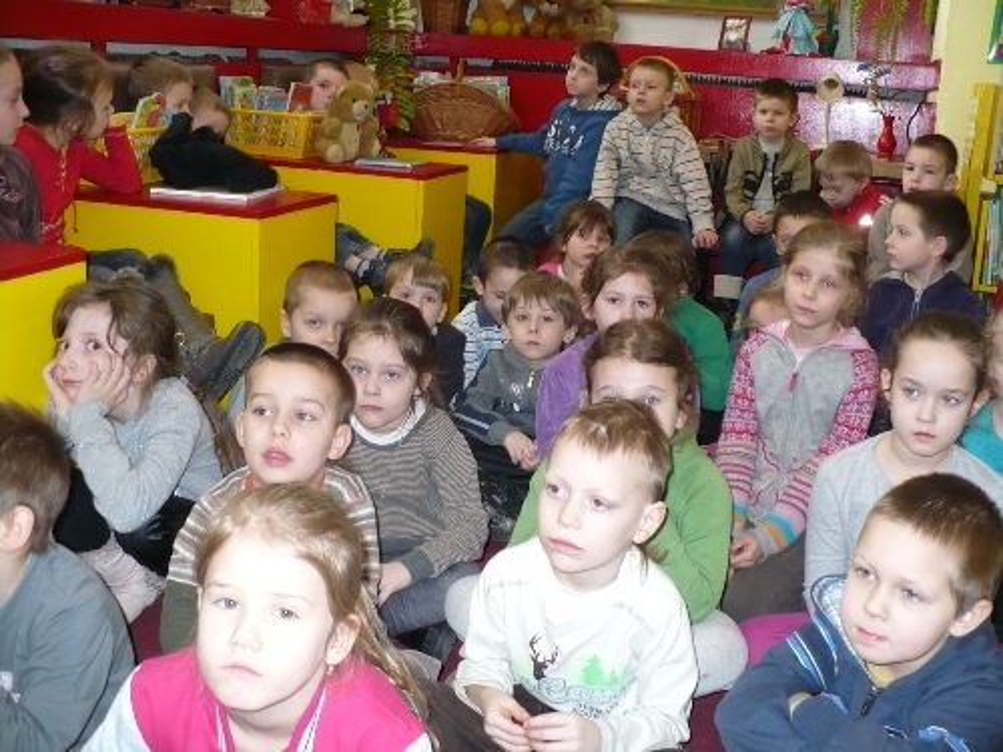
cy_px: 376
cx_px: 502
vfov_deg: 38.7
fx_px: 1072
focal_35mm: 37
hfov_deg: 50.1
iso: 250
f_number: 2.8
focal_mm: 6.1
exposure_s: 1/30
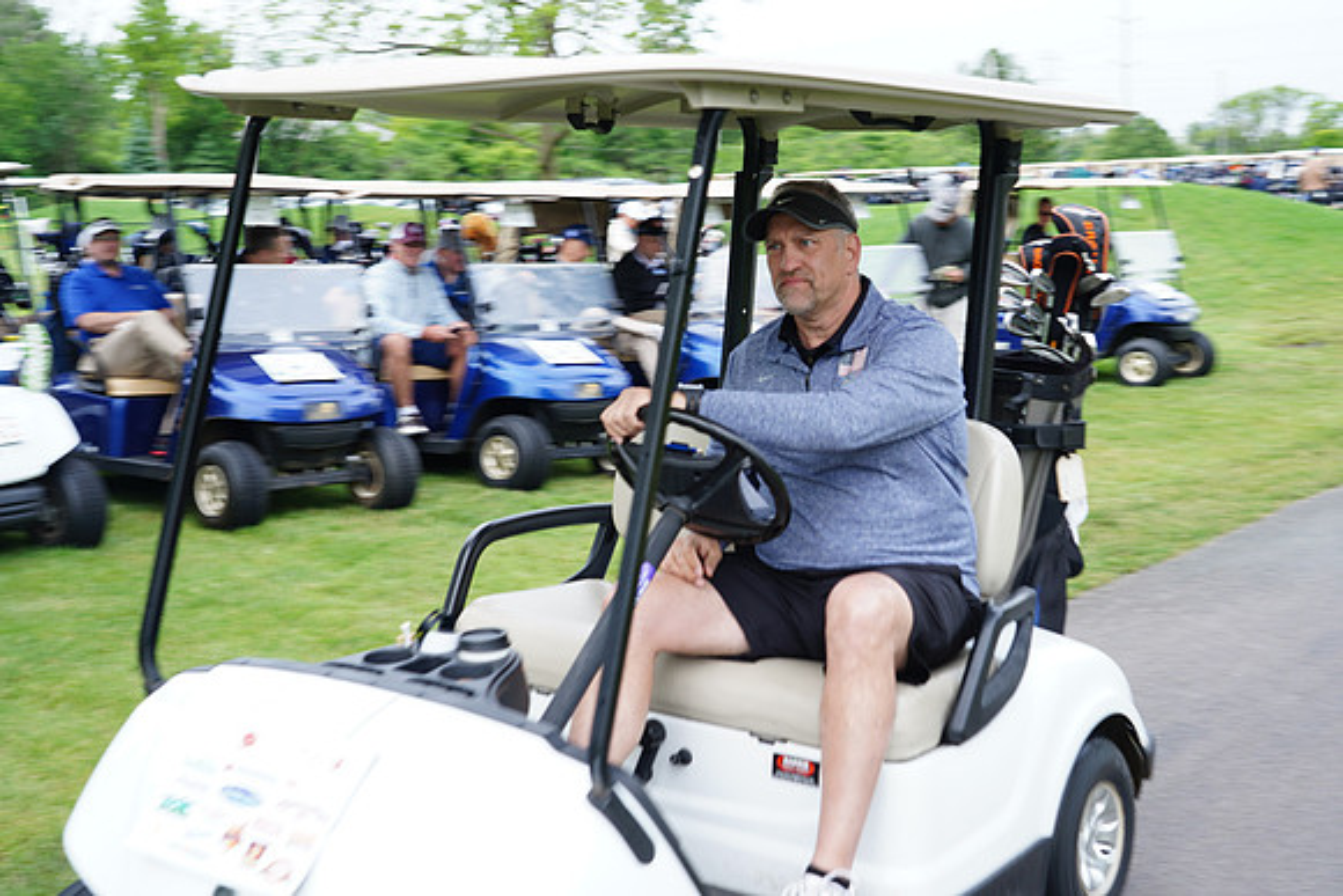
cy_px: 448
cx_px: 672
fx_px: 1828
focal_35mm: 49
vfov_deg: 27.5
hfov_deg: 40.3
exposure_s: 1/100
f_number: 5.6
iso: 125
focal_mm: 49
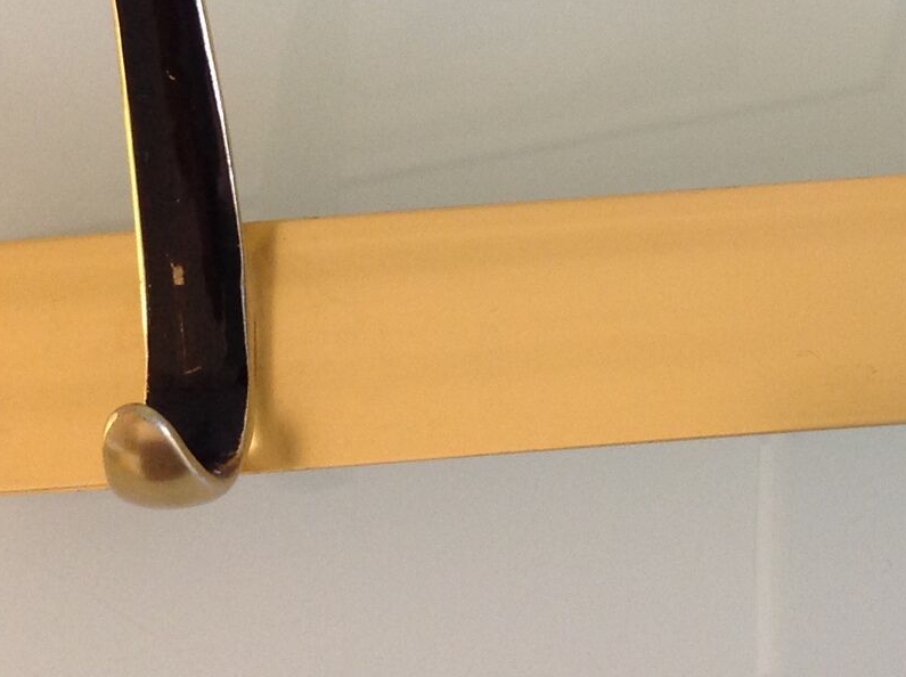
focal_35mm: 88
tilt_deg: -79.4
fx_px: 2300
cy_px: -22
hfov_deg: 21.9
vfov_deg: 16.4
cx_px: 762
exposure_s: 1/15
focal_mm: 4.28
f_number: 2.4
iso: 100
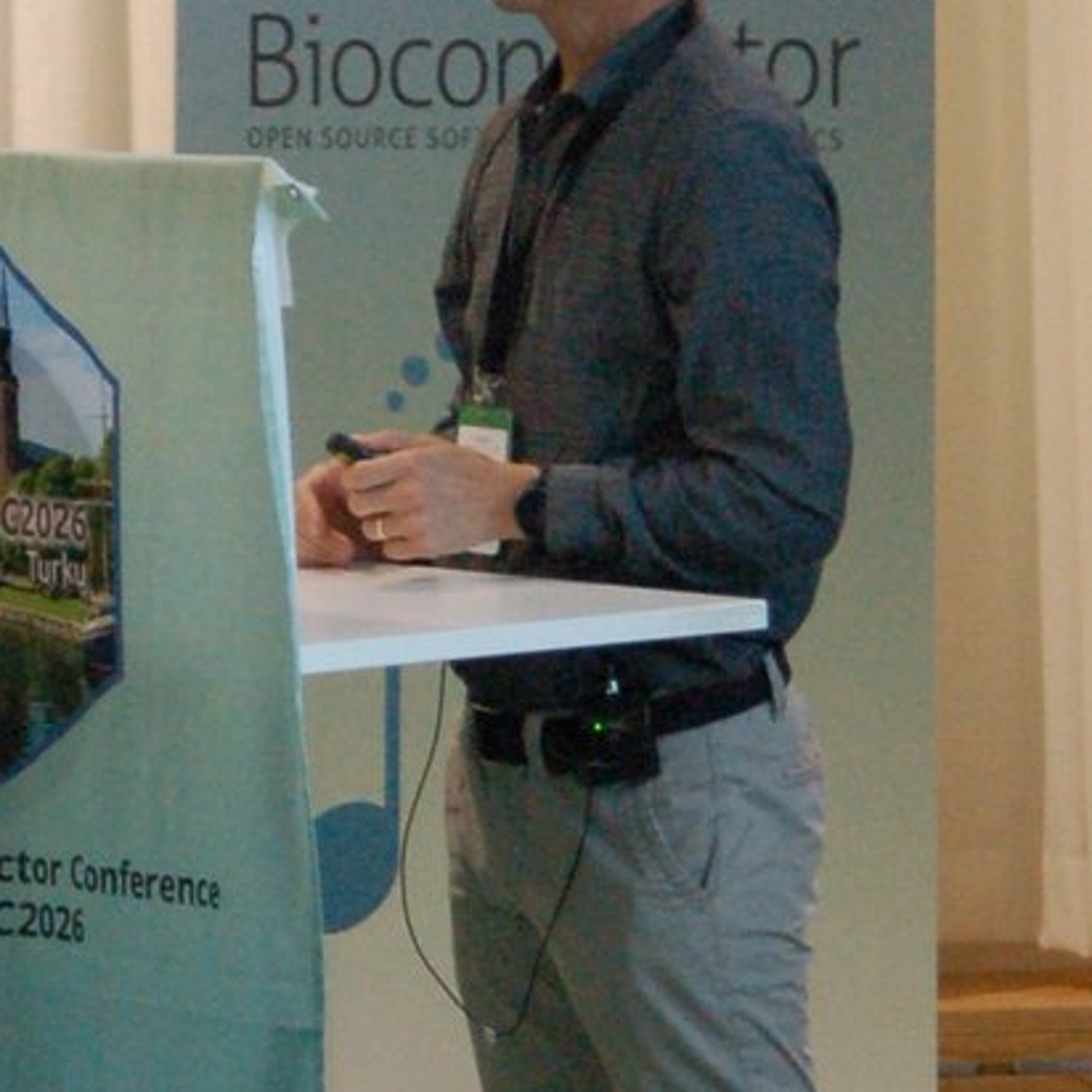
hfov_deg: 5.7
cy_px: 24
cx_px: 178
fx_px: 11028
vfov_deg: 5.7
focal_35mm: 309
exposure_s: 1/125
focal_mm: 50
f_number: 2.8
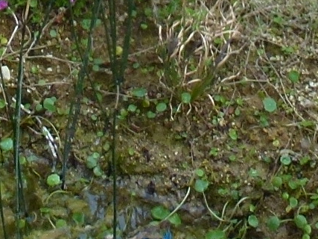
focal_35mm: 144
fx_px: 1322
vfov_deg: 8.9
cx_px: 175
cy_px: -405
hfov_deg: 13.7
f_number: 3.3
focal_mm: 4.3
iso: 100
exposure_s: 1/80
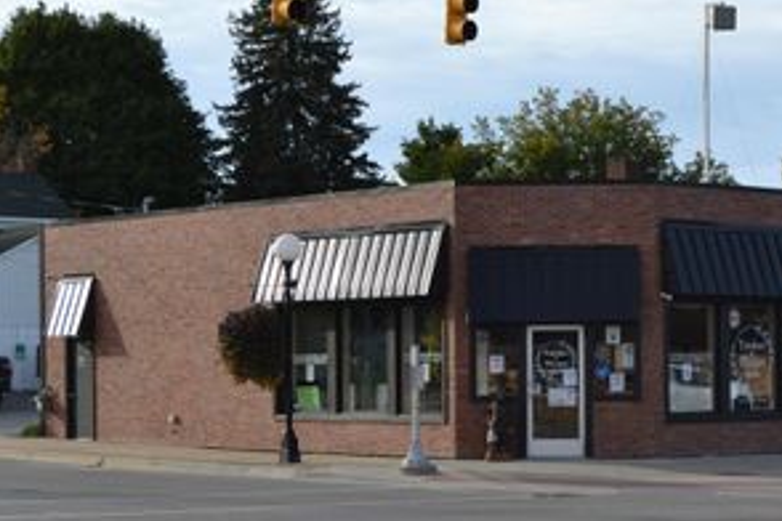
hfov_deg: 20.9
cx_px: 532
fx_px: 2107
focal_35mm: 97
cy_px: 352
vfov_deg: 14.1
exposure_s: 1/200
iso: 100
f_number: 7.1
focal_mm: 38
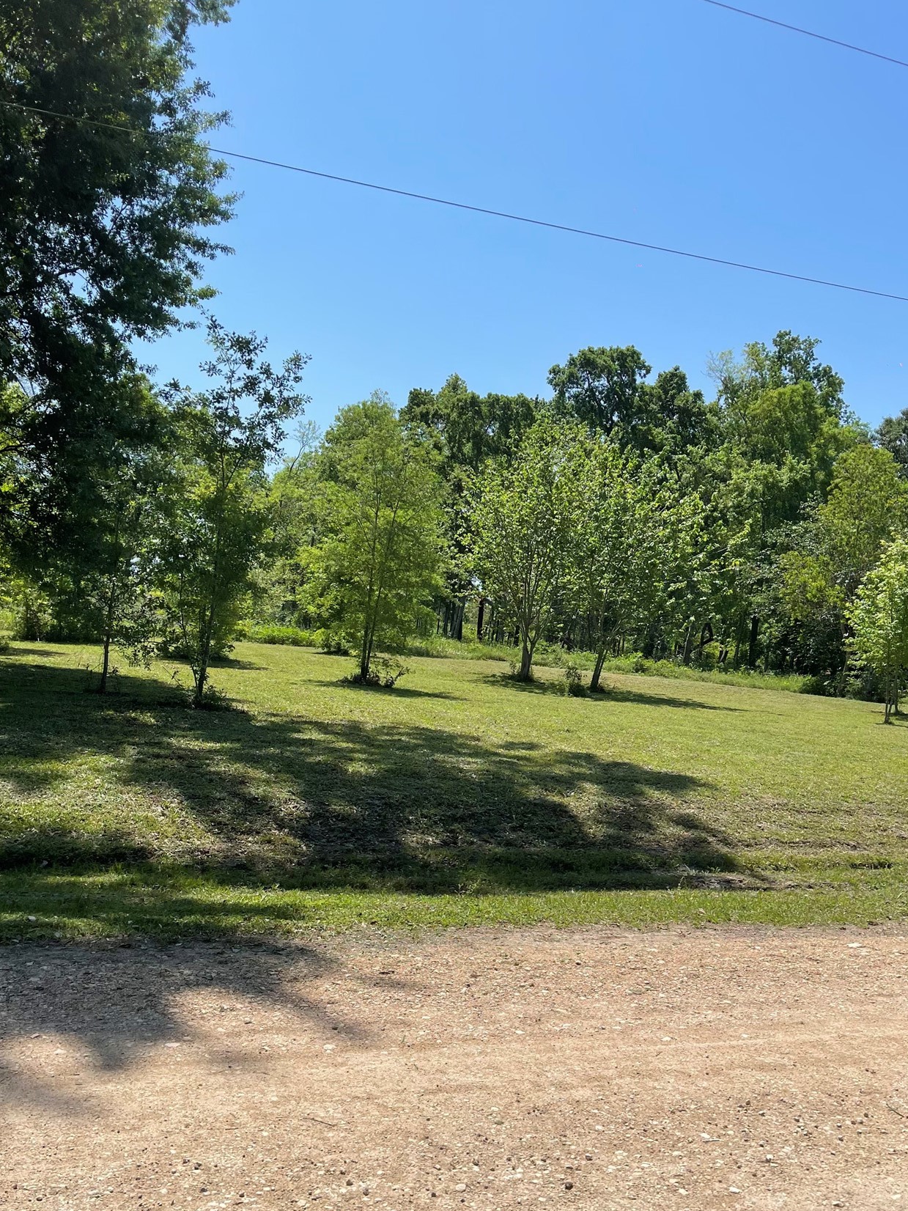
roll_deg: -5.8
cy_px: 679
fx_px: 1084
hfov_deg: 45.4
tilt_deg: +1.3
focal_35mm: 31
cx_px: 492
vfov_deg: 58.2
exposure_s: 1/4902
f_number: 1.6
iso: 32
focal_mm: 5.1
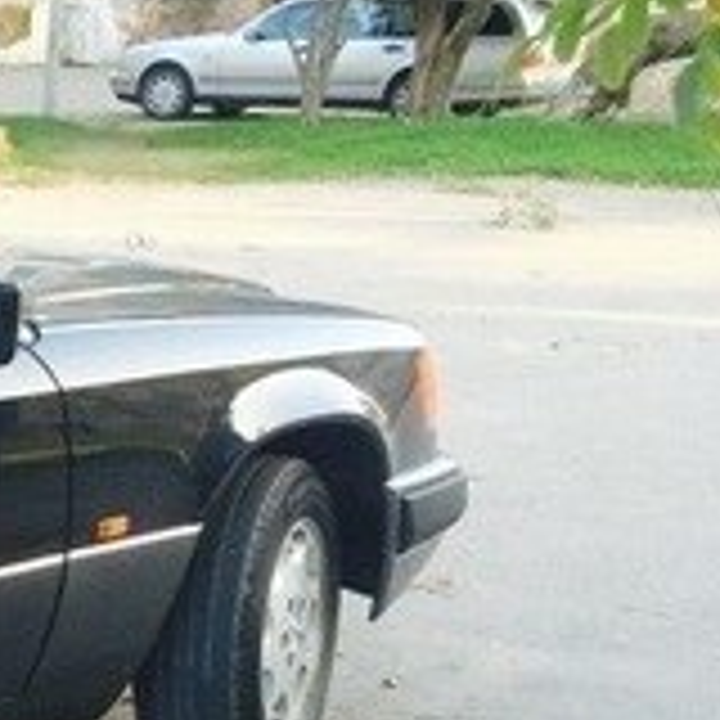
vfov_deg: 16.2
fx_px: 2494
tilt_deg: -16.6
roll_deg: +0.8
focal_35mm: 106
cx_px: -729
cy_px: 664
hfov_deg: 13.9
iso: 50
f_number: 2.2
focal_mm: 4.15
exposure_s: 1/100
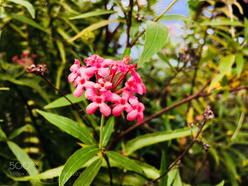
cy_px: 93
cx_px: 124
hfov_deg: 61.7
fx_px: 208
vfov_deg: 48.2
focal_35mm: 29
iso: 25
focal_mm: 4.15
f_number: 2.2
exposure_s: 1/746
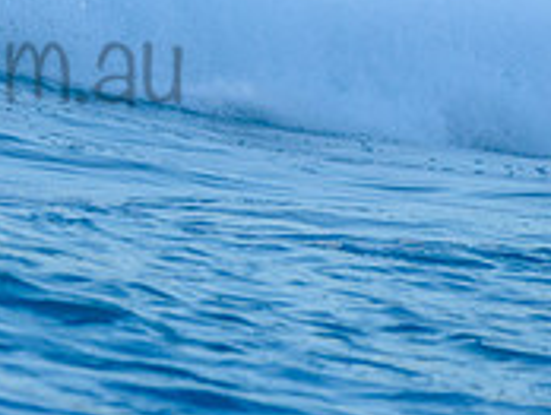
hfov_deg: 1.0
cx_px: -121
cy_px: -83
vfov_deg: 0.8
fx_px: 31273
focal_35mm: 1962
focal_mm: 500
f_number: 5.6
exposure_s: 1/2000
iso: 1100
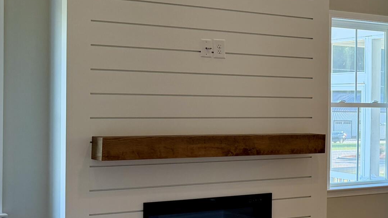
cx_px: 417
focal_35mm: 73
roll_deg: -0.3
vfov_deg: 16.5
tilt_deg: +0.8
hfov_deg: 26.8
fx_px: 751
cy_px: 112
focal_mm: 6.76
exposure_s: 1/196
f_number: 1.78
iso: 125
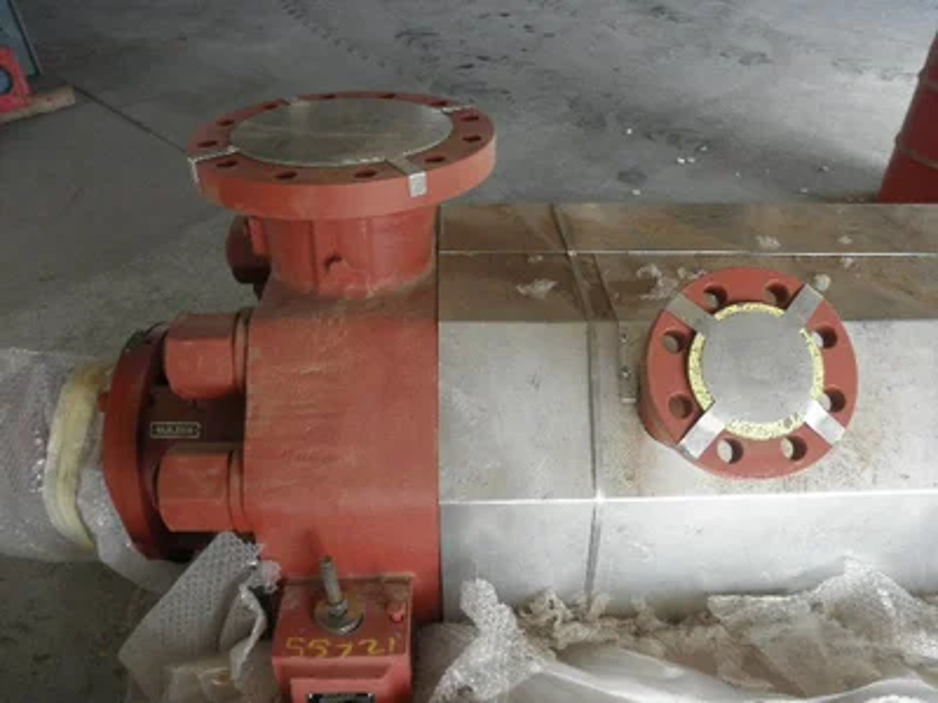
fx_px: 759
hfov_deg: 63.4
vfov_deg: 49.7
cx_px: 469
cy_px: 352
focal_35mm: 28
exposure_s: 1/40
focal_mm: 5
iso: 100
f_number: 3
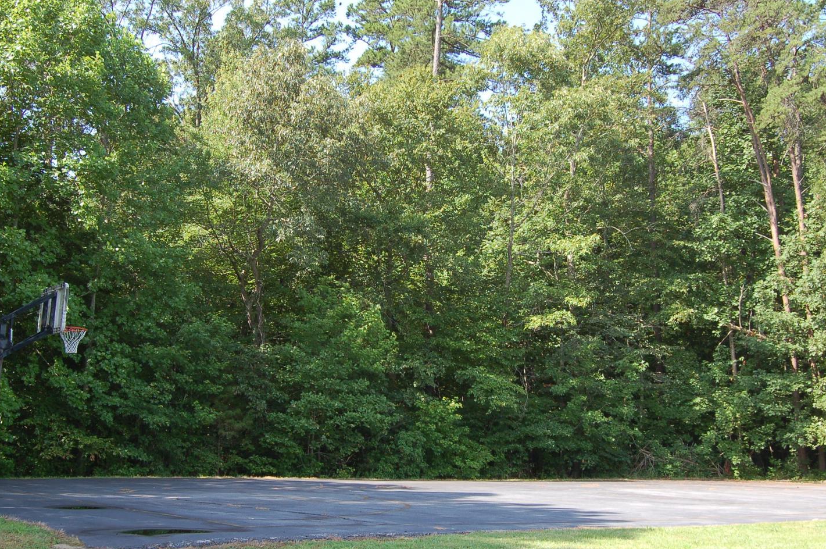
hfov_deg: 39.8
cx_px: 413
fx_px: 1139
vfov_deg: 27.1
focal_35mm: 50
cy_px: 309
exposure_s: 1/160
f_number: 6.3
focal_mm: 23
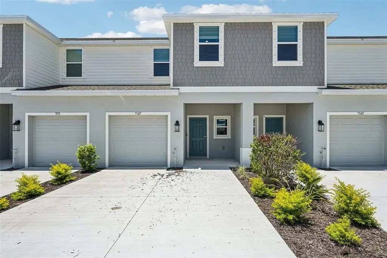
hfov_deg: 88.5
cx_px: 194
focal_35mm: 18
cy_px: 129
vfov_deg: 65.9
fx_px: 199
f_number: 8
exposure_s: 1/1600
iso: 400
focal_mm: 18.5
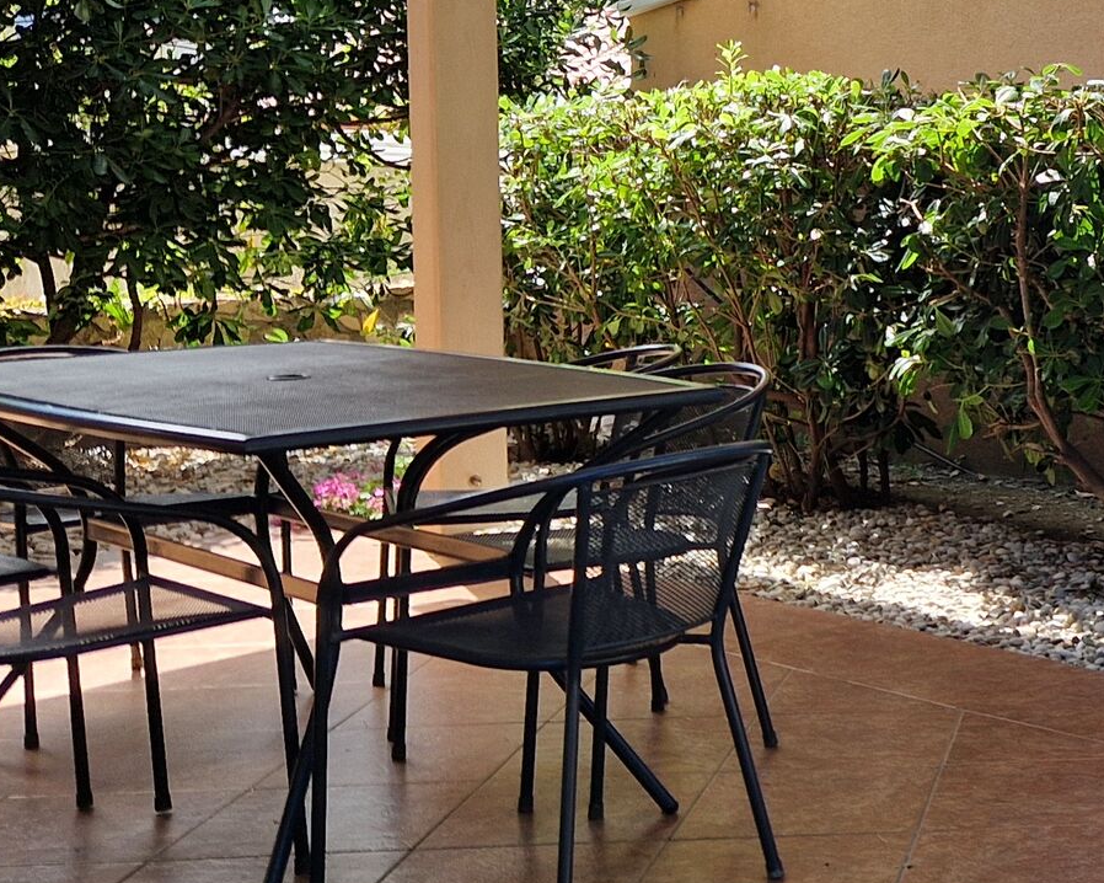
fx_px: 2287
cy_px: 200
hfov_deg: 23.8
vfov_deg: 21.6
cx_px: 1452
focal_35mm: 70
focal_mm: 5.4
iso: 50
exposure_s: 1/449
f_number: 1.8
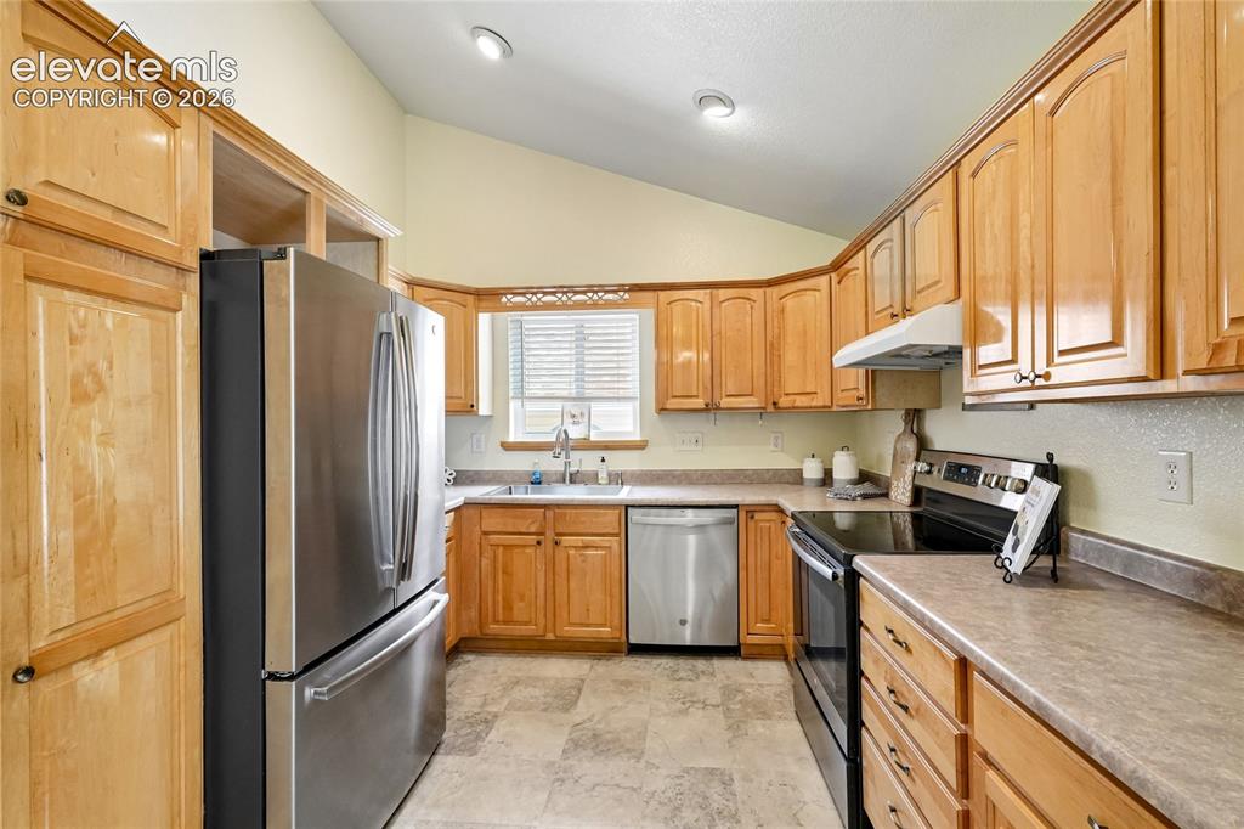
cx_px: 622
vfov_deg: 77.3
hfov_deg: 100.4
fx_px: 518
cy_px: 414
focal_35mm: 15
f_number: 8
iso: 800
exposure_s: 1/15
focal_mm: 10
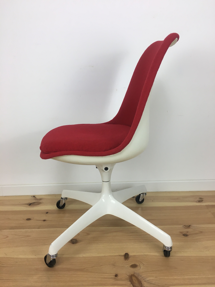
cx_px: 108
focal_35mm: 29
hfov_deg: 48.2
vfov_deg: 61.7
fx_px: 240
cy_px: 144
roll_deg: +2.0
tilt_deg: -15.9
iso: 25
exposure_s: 1/33
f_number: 2.2
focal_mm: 4.15
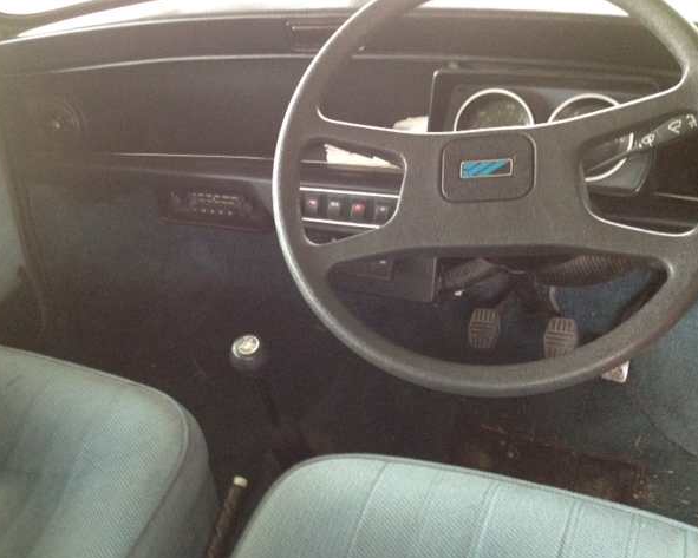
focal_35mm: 37
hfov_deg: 49.0
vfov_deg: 40.1
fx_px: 764
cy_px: 282
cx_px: 328
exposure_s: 1/17
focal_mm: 4.28
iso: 400
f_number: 2.4
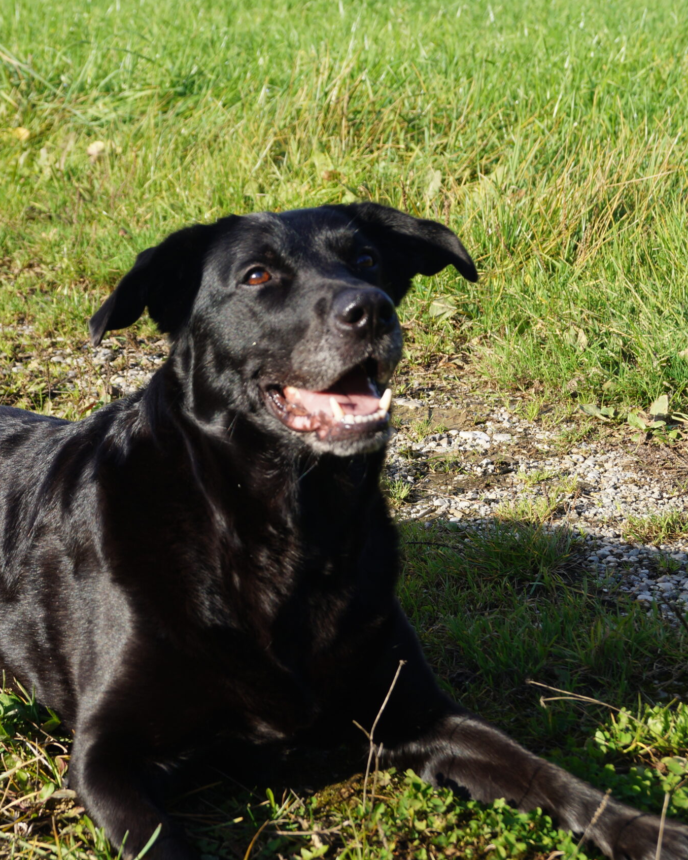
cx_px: 189
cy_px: 428
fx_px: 2163
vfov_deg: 22.5
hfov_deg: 18.0
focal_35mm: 85
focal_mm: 40
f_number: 8
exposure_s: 1/125
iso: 100
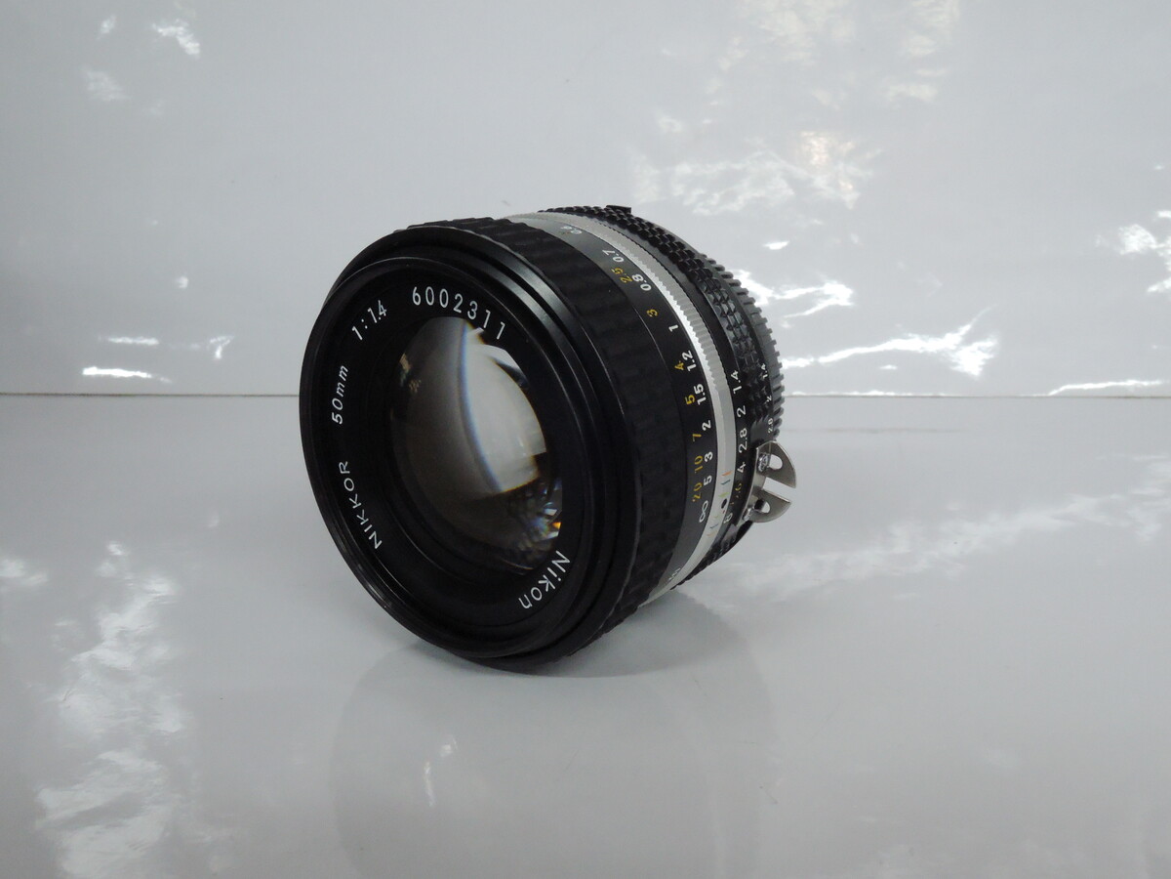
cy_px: 440
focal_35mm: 28
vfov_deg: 49.7
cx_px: 586
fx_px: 947
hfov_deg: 63.4
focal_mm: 6
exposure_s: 1/80
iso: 1600
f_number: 7.1
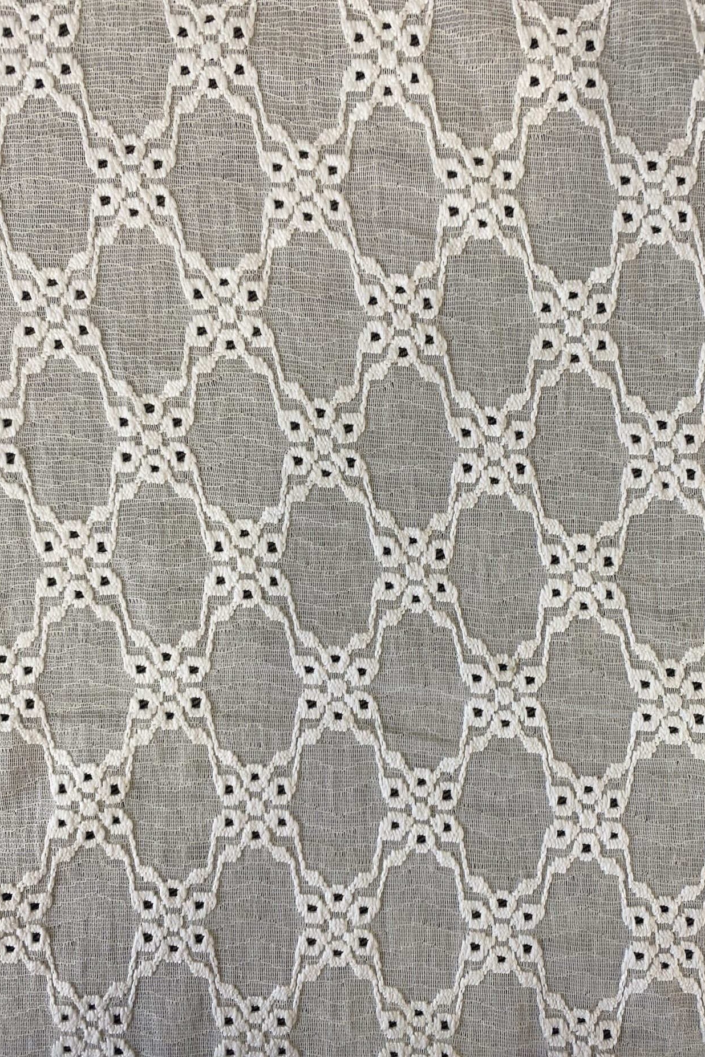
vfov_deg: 65.5
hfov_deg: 46.3
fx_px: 822
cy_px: 538
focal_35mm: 28
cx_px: 391
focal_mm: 4.25
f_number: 1.8
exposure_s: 1/100
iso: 50
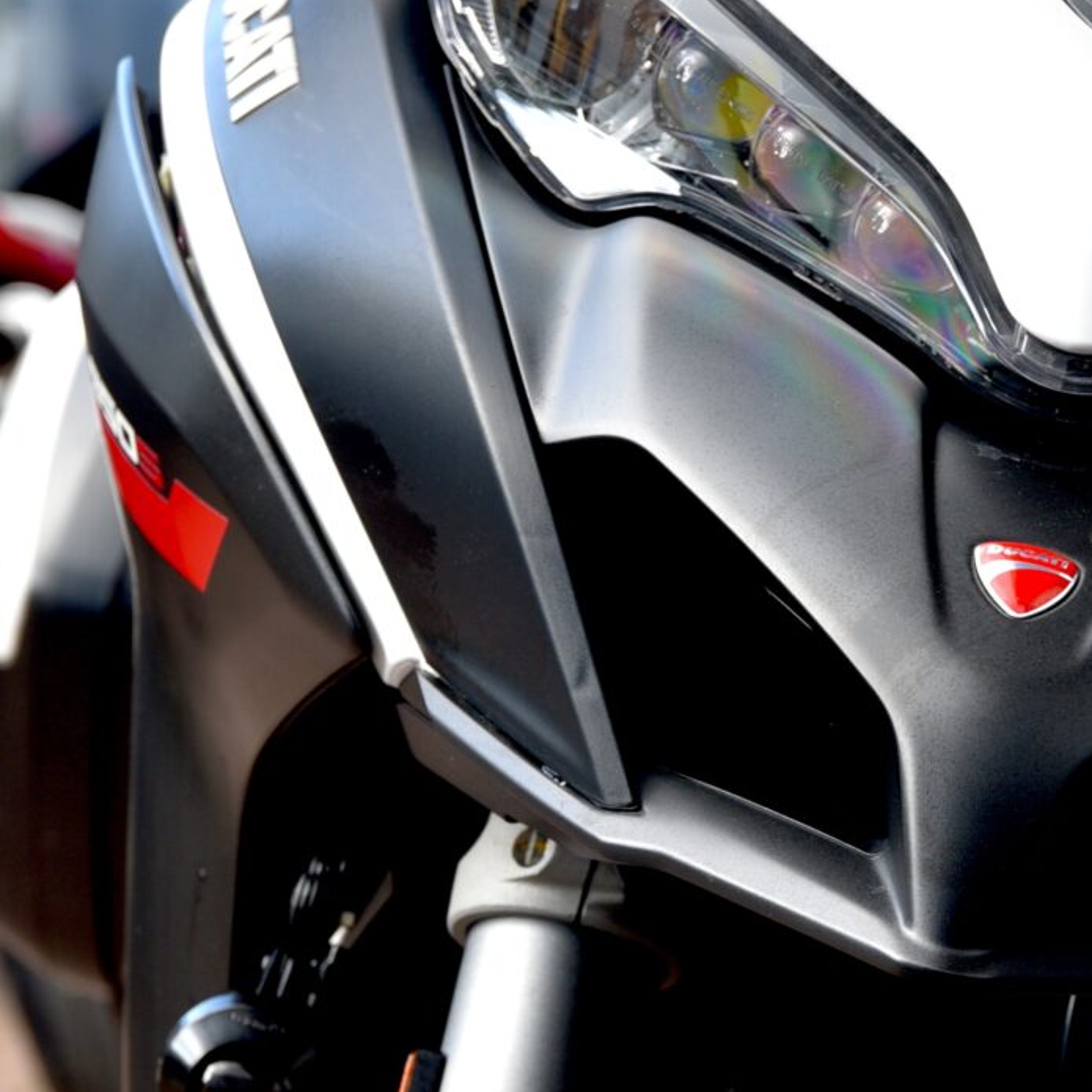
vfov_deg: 9.3
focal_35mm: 188
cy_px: 823
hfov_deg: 9.2
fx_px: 6710
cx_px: 1116
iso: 200
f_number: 5
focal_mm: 60
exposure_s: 1/100
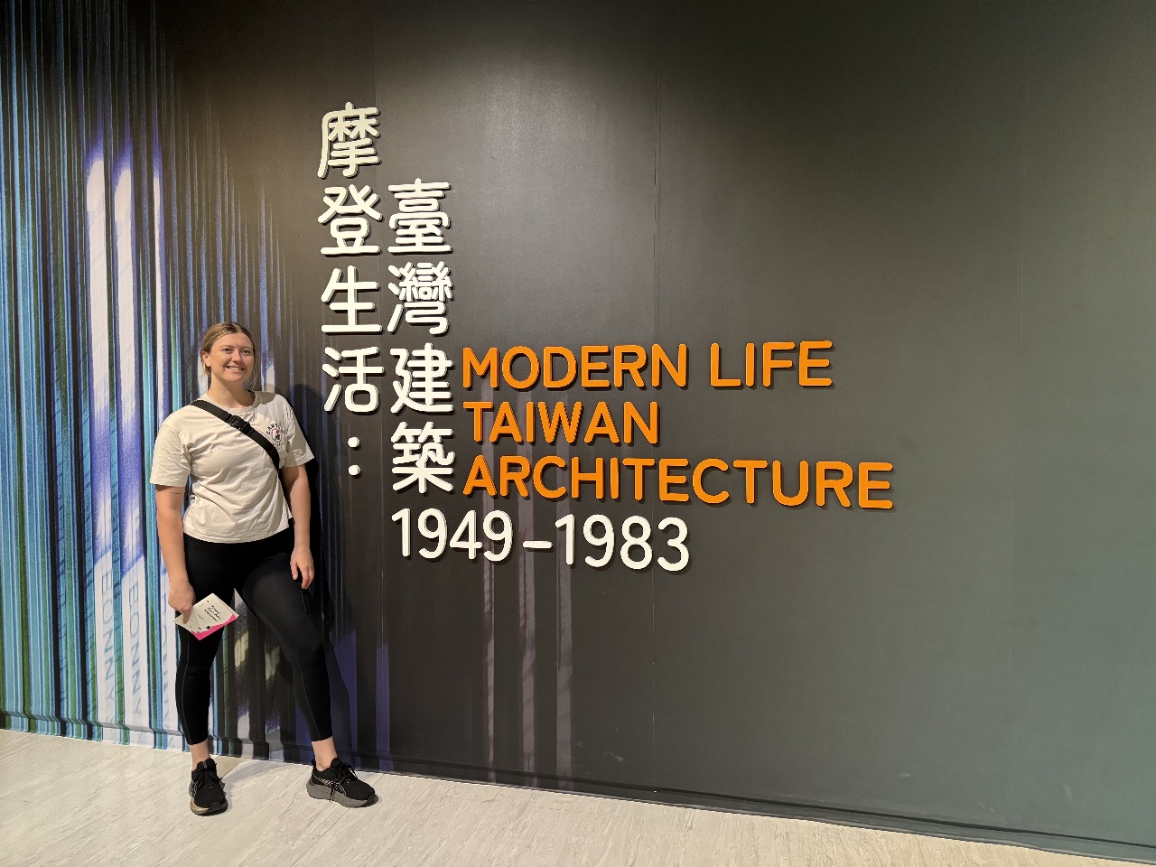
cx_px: 578
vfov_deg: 56.8
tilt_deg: -1.8
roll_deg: +0.2
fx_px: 801
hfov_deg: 71.6
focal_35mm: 24
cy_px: 434
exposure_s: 1/60
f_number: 1.78
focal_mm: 6.76
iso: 800
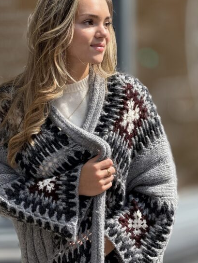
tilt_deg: -2.2
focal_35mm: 176
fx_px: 1342
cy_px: 139
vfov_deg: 11.2
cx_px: 79
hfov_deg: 8.4
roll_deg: +0.7
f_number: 2.8
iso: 50
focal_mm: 15.66
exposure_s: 1/687
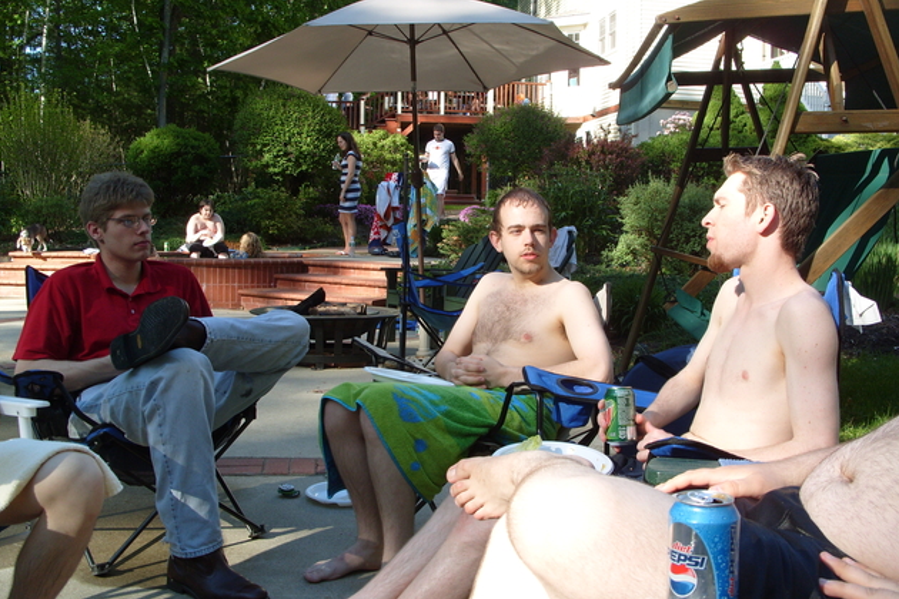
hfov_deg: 51.9
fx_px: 924
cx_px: 451
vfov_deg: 35.9
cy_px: 280
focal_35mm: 37
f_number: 4.4
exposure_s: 1/180
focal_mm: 7.8
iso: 80
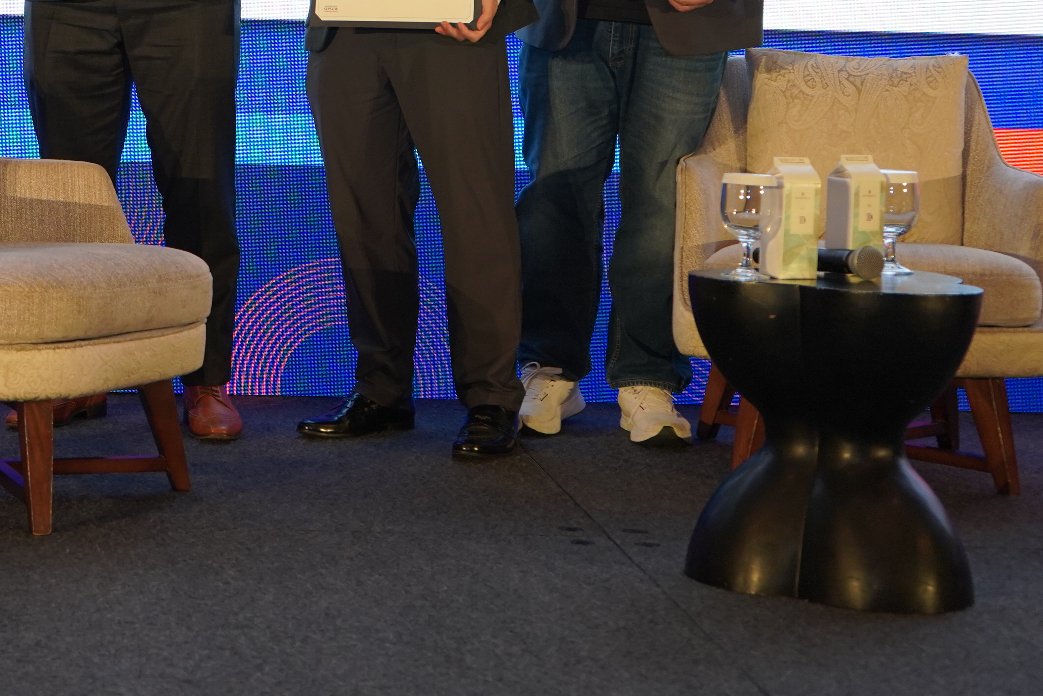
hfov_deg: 24.2
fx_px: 2347
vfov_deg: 16.7
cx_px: 67
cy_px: 96
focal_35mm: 81
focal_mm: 42
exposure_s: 1/160
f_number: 4.5
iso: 1250
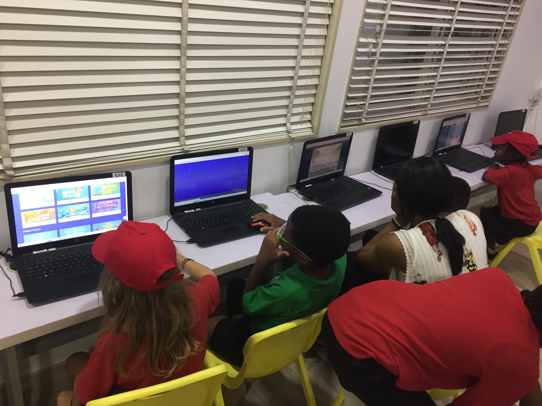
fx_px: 454
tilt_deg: -27.6
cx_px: 271
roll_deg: -9.0
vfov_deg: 48.2
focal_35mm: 29
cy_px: 203
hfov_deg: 61.7
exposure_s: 1/33
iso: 125
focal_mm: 4.15
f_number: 2.2
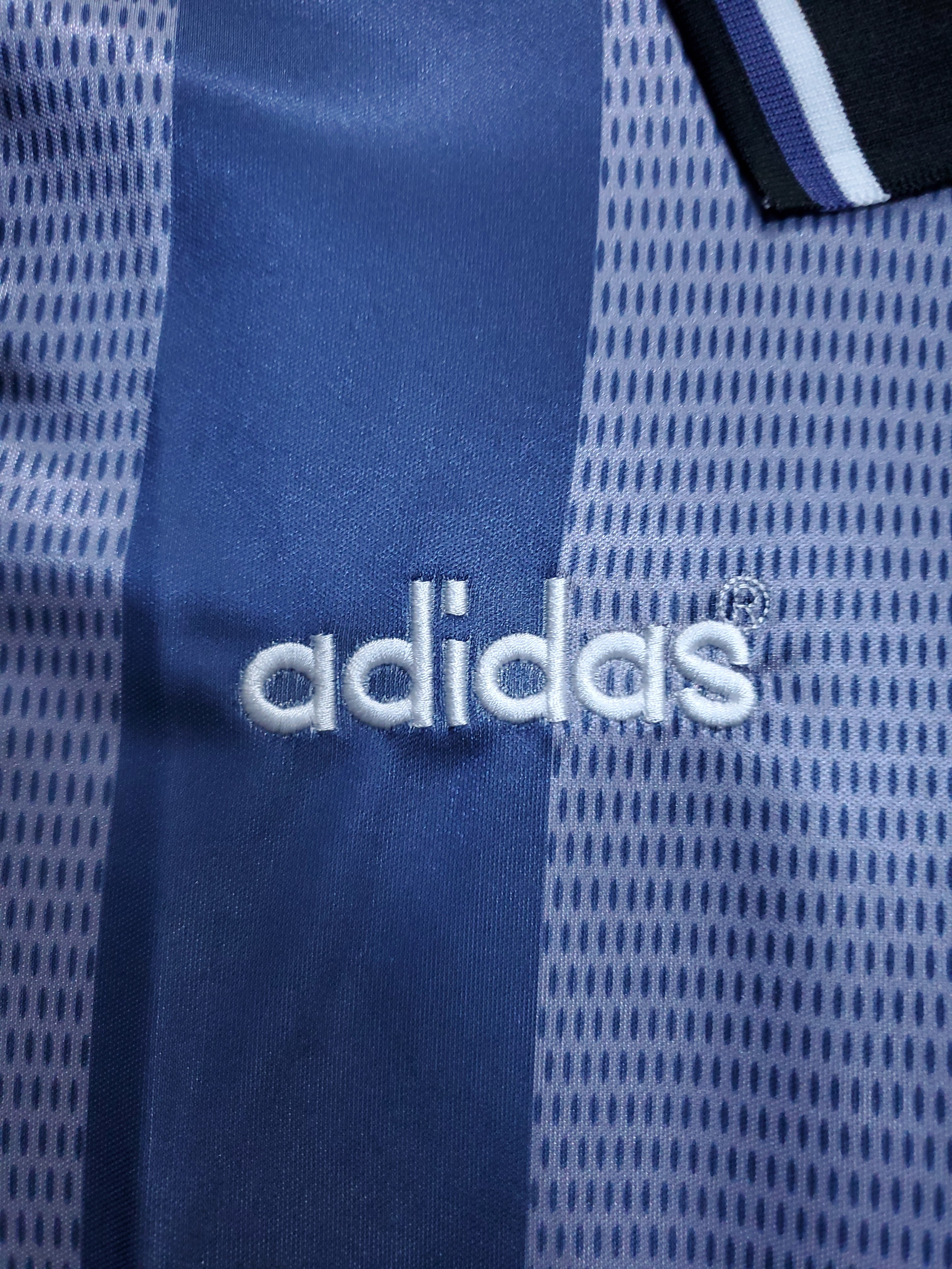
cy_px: 634
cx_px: 476
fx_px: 953
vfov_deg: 67.3
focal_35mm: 26
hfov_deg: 53.1
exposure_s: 1/30
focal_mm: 4.3
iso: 200
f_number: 1.5
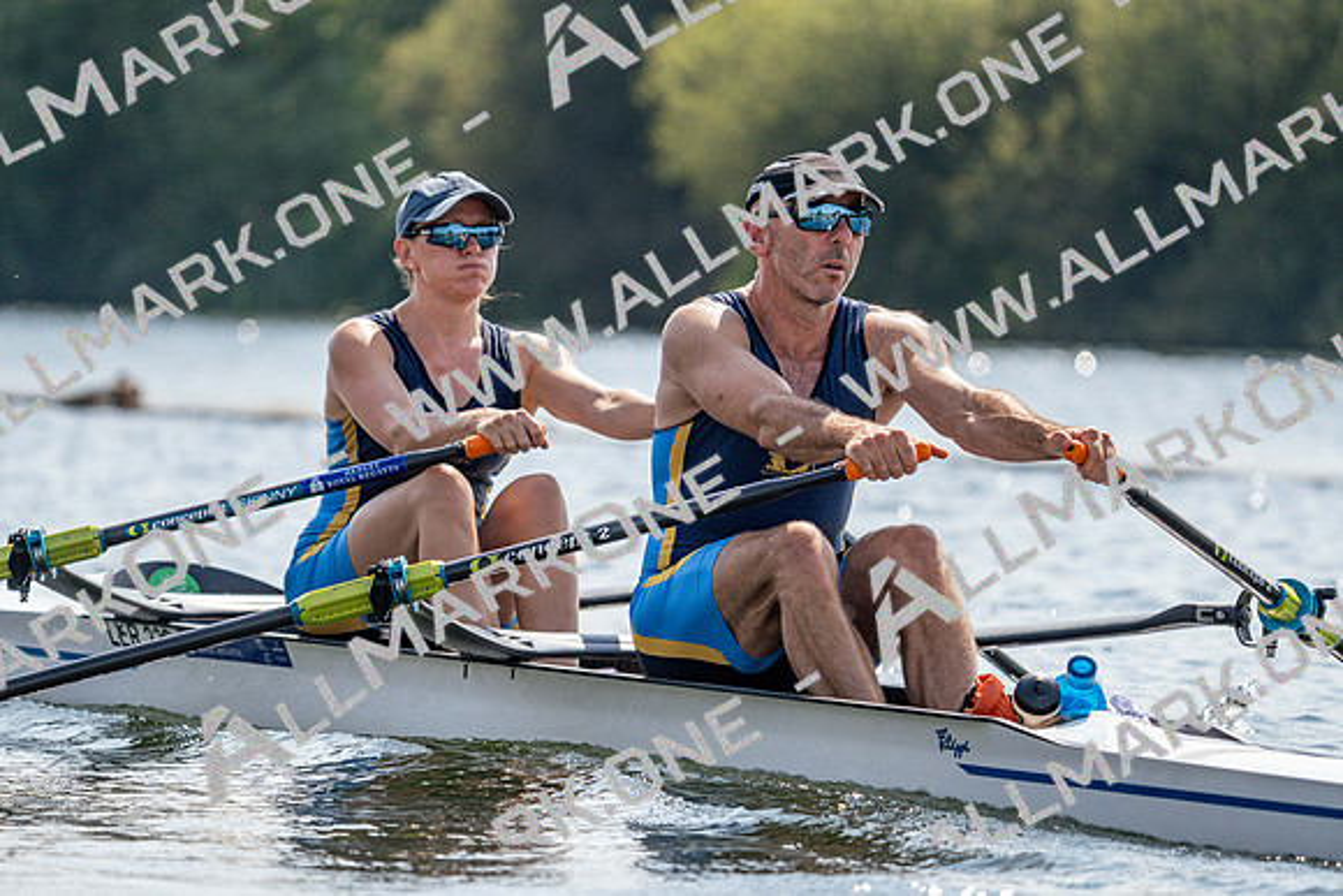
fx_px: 11306
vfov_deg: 4.5
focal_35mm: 303
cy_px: 448
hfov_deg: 6.8
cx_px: 672
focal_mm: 303
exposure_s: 1/1600
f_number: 6.3
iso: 250
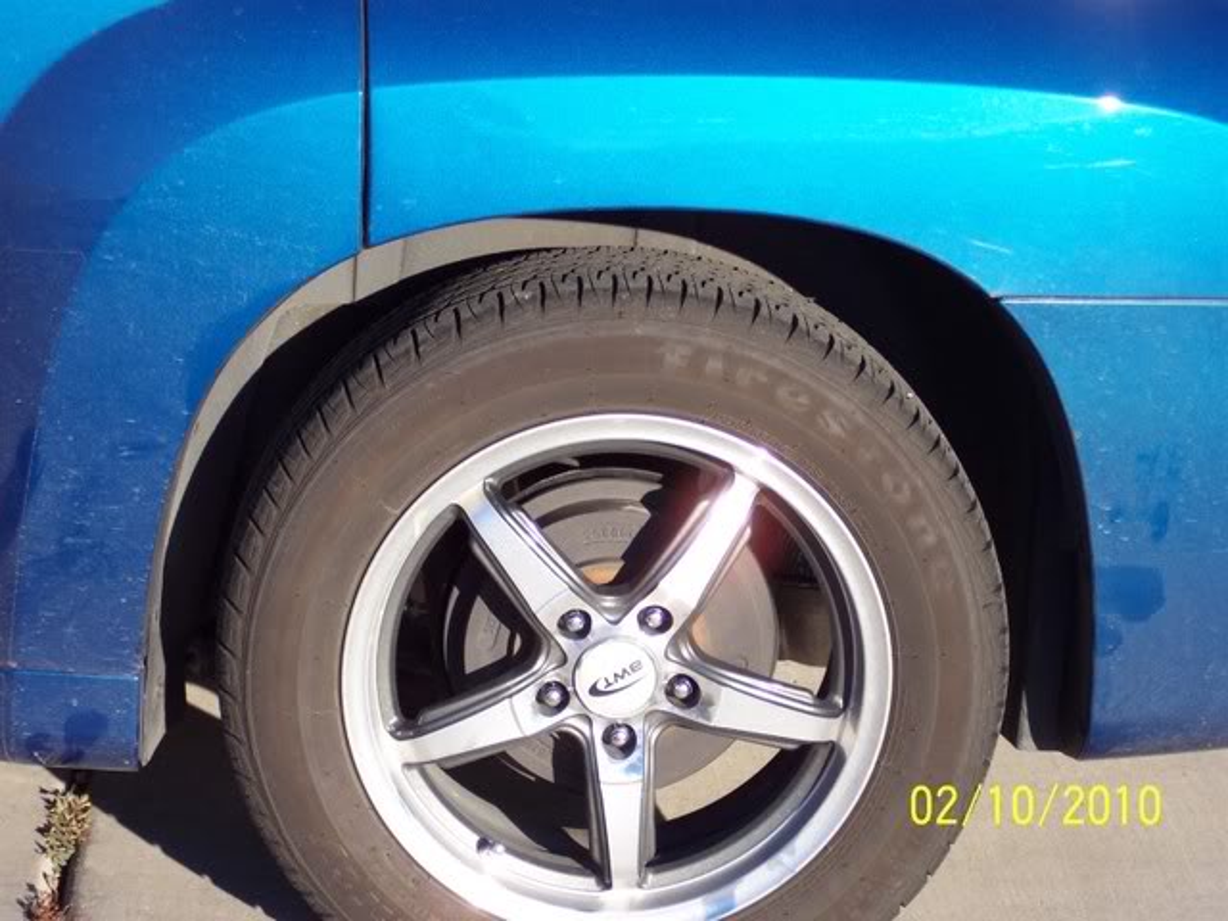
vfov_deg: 13.0
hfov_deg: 17.3
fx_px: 4044
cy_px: 460
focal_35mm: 114
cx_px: 614
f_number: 4.8
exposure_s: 1/250
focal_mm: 24
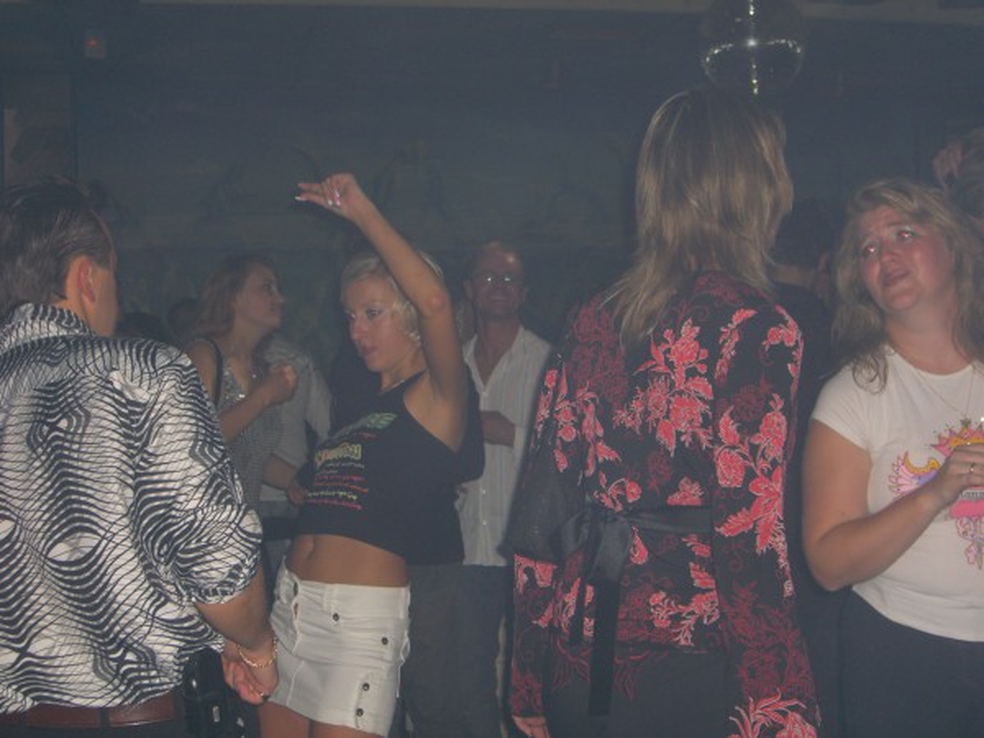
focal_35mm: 57
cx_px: 492
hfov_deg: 33.8
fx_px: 1620
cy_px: 369
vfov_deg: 25.7
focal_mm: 11.8
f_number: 3.6
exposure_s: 1/60
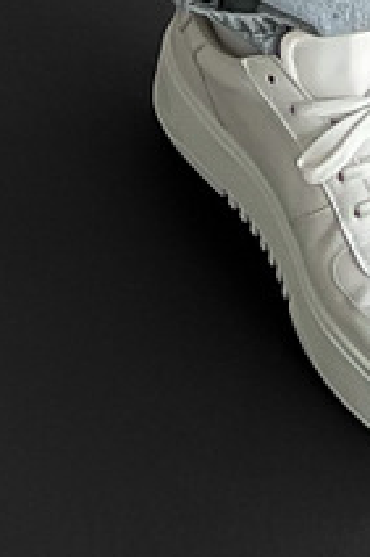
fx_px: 3520
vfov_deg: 7.5
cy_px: -1295
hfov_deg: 6.0
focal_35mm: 228
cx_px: 239
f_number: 1.8
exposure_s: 1/200
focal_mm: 3
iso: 16
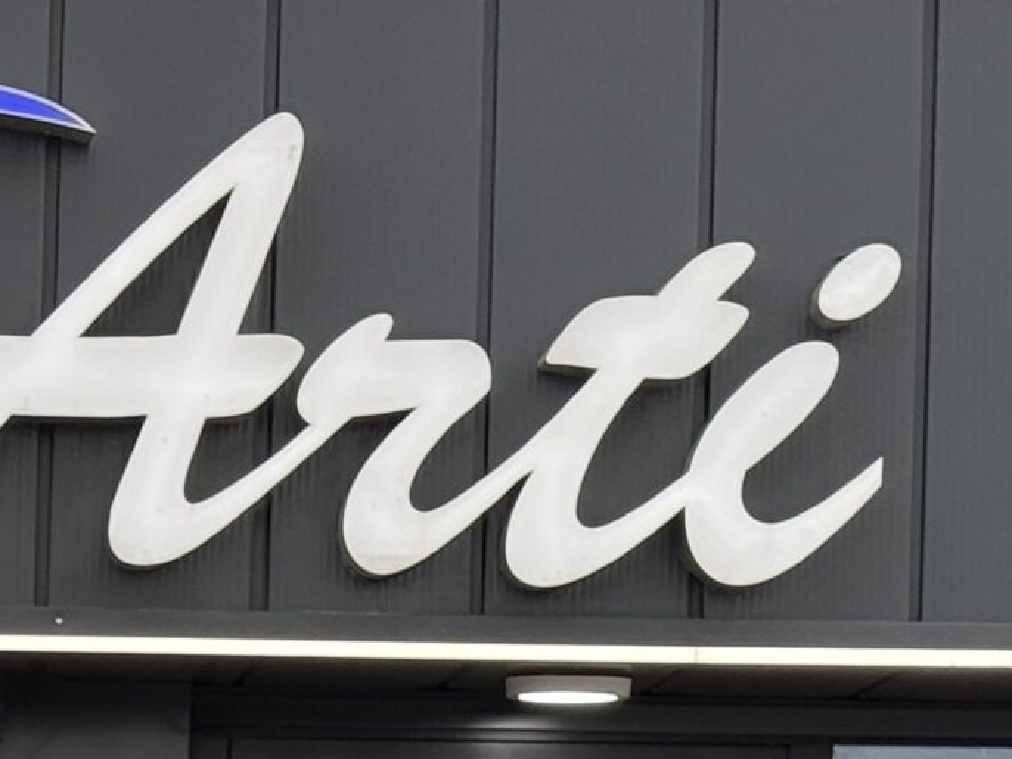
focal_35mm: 179
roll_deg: -1.0
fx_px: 5235
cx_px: -422
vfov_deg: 8.0
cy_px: 1340
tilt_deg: -1.0
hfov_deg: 10.7
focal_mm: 6.76
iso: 80
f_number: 1.78
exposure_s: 1/262
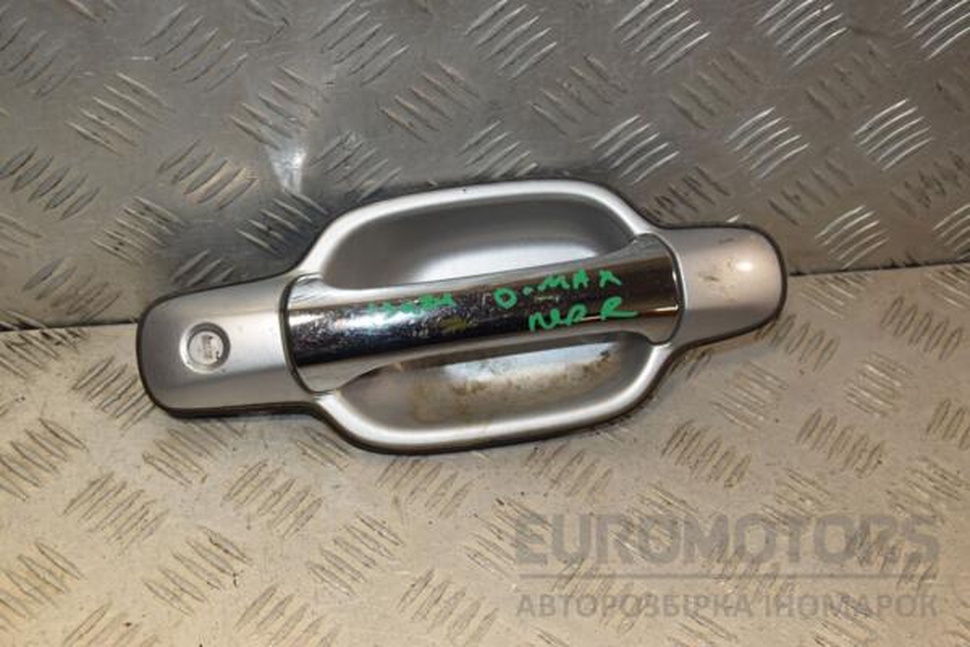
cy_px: 324
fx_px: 1414
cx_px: 485
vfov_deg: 25.8
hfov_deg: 37.9
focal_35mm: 52
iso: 800
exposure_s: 1/200
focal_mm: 35
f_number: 7.1
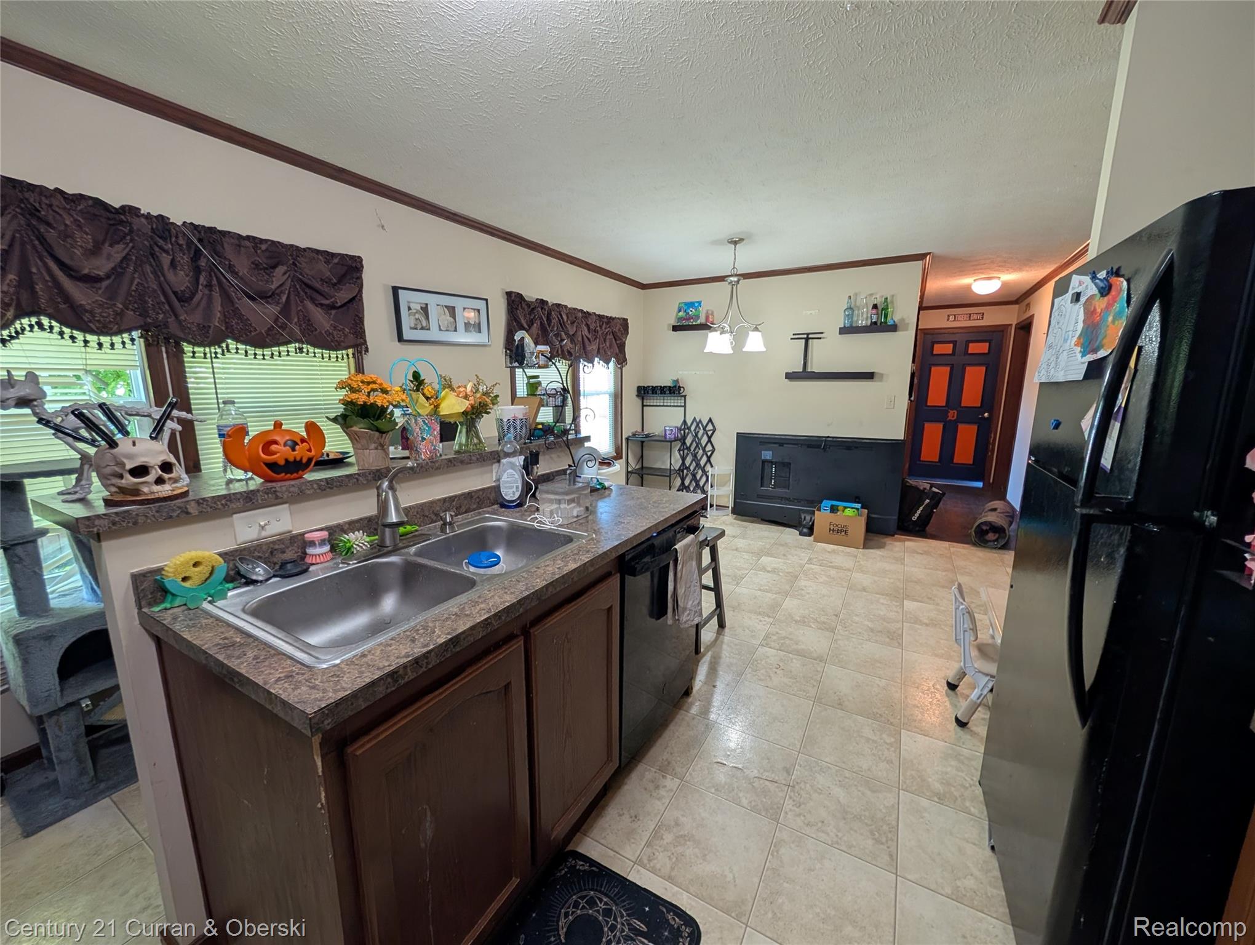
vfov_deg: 94.6
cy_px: 472
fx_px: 436
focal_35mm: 12
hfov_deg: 110.5
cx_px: 628
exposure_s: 1/30
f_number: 1.7
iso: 54
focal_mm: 2.02
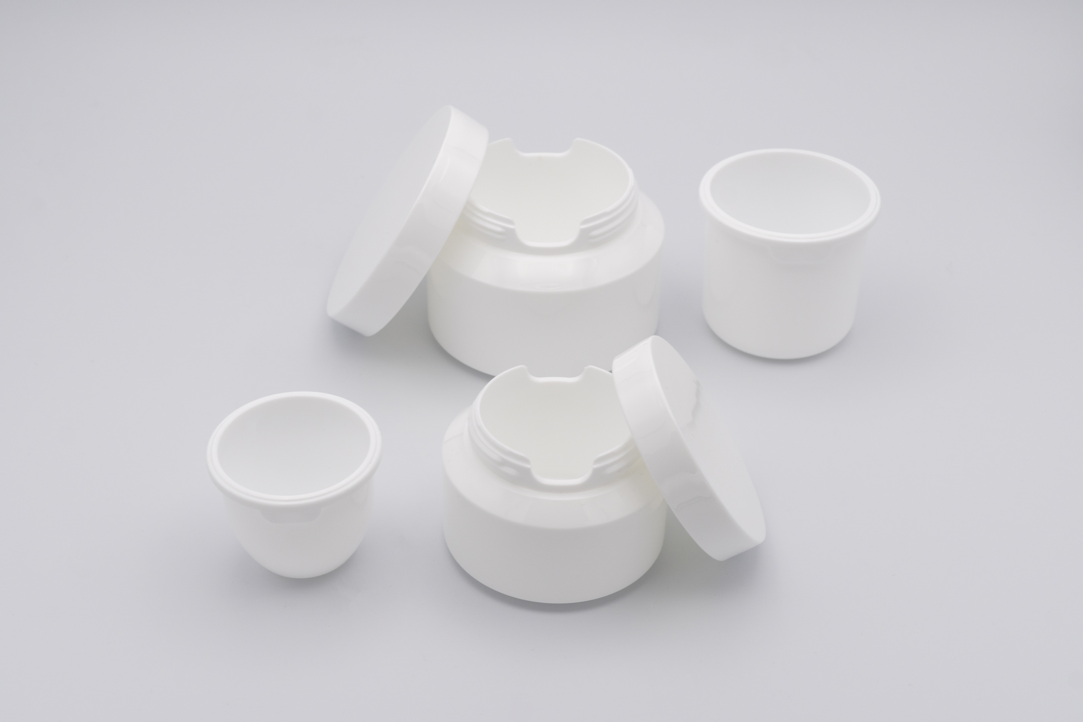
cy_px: 361
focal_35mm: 52
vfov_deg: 25.8
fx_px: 1579
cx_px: 542
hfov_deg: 37.9
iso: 125
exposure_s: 1/100
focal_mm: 35
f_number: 8
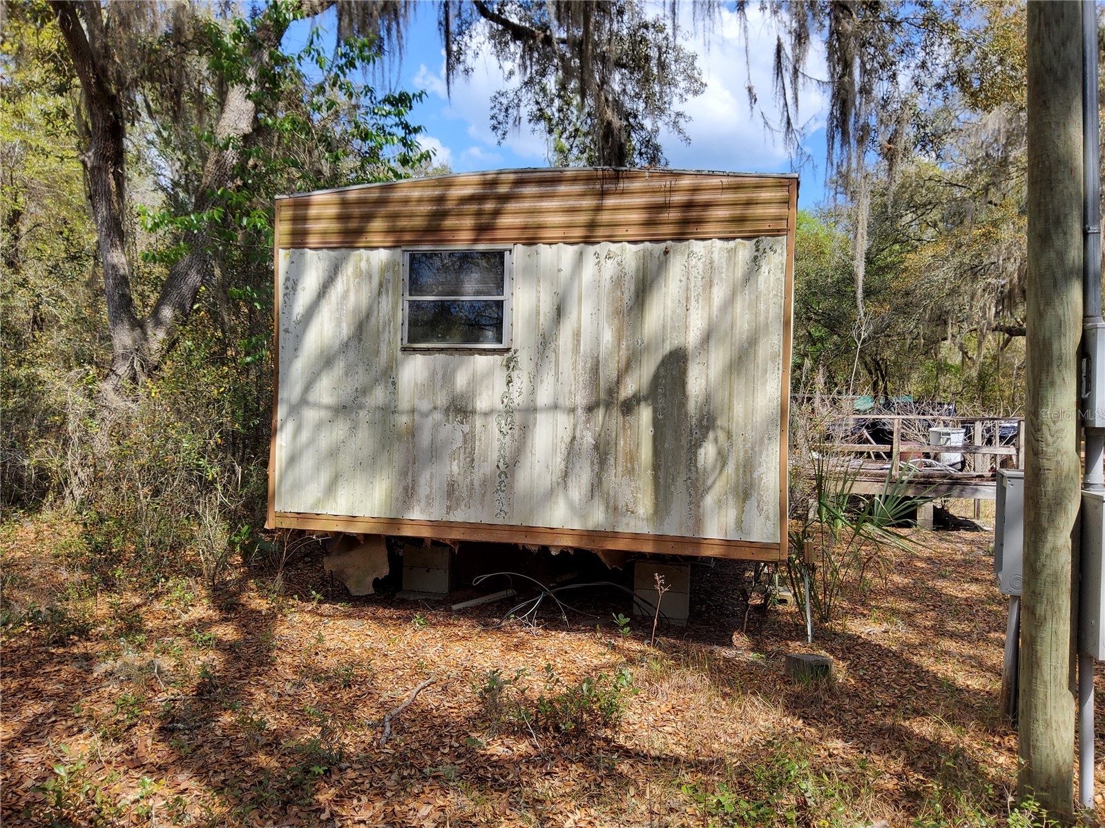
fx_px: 830
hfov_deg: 67.3
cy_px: 414
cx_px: 552
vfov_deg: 53.1
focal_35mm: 26
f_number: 2
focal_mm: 3.08
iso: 50
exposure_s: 1/598
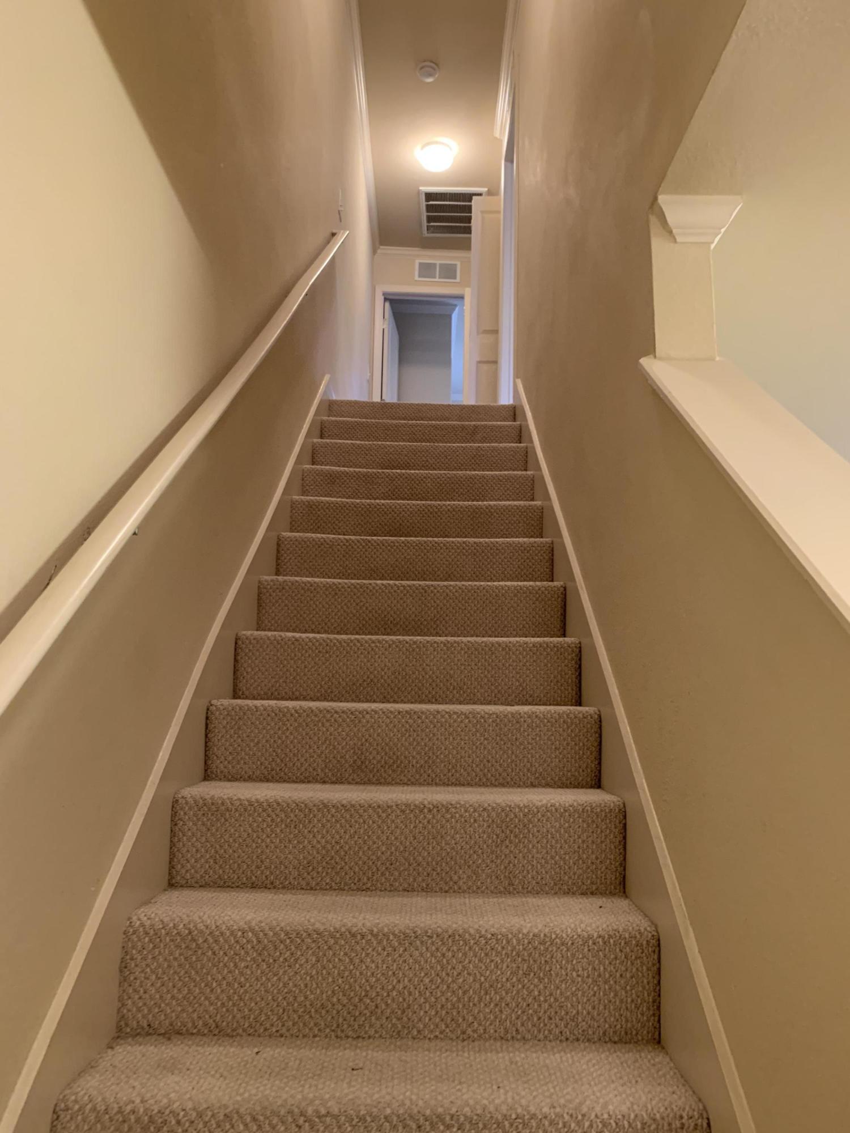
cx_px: 425
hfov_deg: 53.1
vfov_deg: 67.3
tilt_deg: +10.8
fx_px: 851
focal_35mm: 26
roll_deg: -1.5
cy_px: 566
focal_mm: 4.25
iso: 250
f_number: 1.8
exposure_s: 1/40
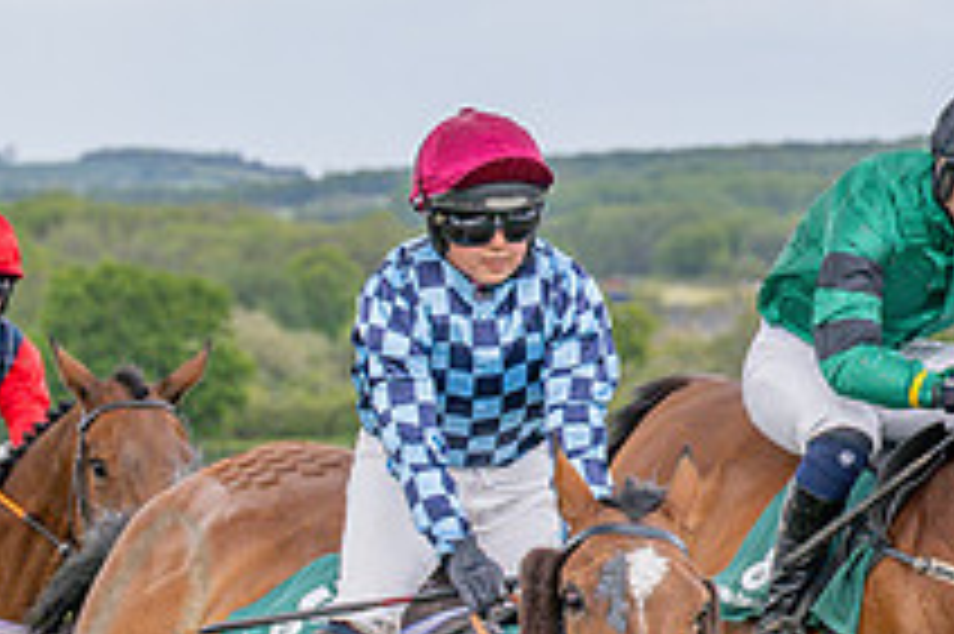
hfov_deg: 6.6
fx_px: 8182
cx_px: -72
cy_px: 903
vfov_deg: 4.4
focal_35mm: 309
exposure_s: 1/1600
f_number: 4
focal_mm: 70
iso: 400
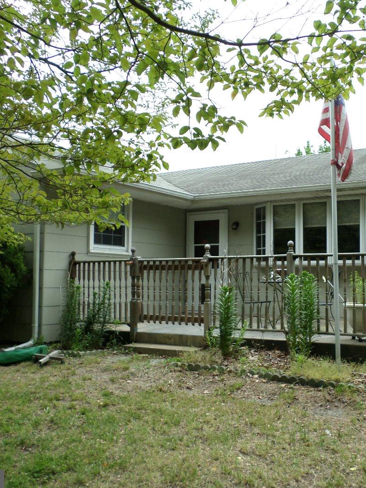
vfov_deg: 54.0
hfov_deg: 41.0
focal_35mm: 34
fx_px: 479
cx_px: 255
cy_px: 247
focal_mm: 4.5
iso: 80
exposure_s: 1/350
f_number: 2.5
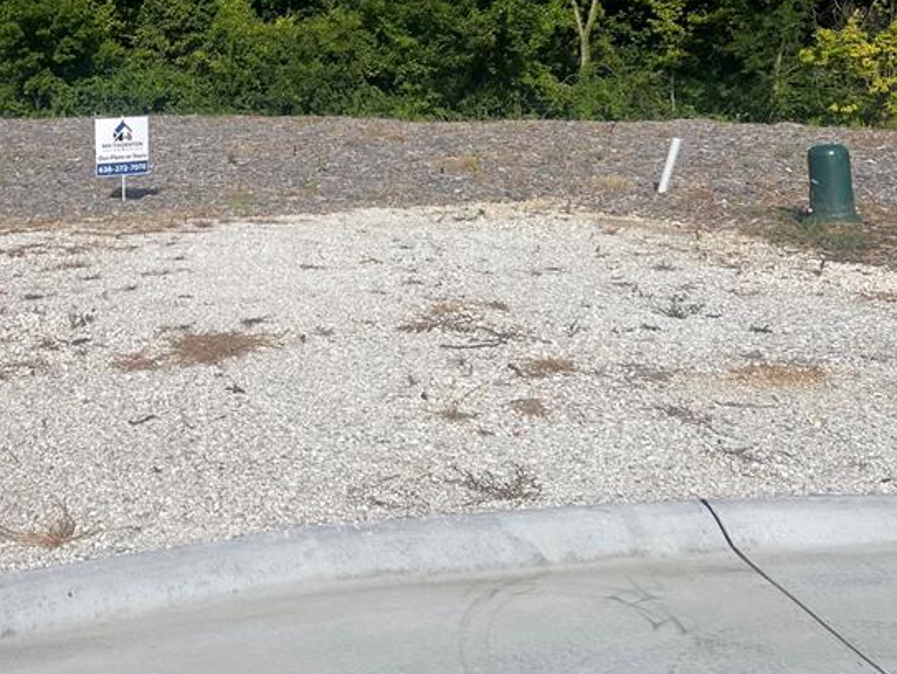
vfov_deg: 28.9
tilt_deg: -5.8
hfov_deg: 37.4
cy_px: 109
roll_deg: -1.3
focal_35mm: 49
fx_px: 1271
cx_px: 168
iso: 50
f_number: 1.5
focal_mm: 5.7
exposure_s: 1/7463
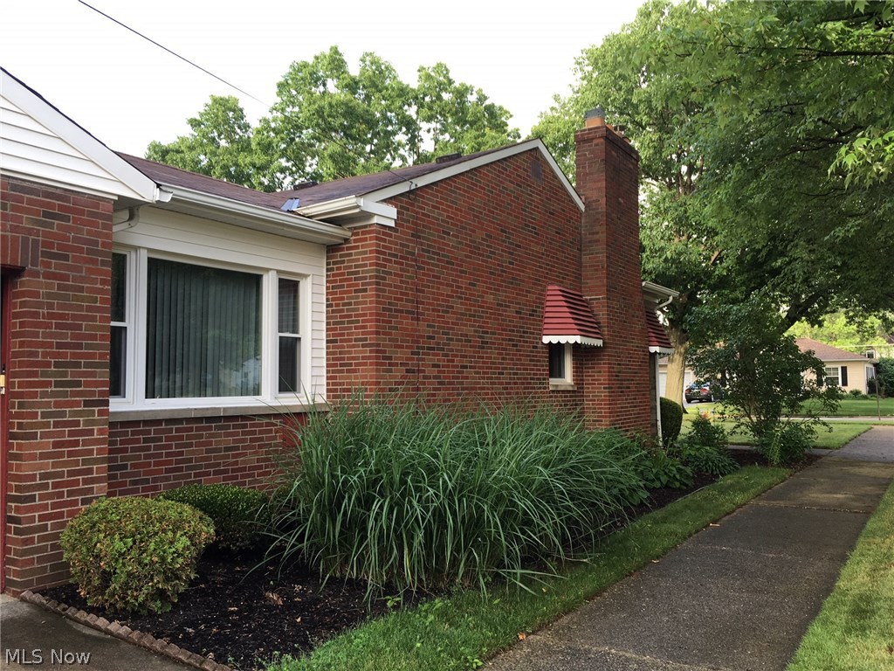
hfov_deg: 61.7
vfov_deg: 48.2
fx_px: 749
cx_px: 447
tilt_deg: +3.9
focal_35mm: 29
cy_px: 336
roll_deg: +1.1
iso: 25
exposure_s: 1/120
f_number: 2.2
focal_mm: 4.15
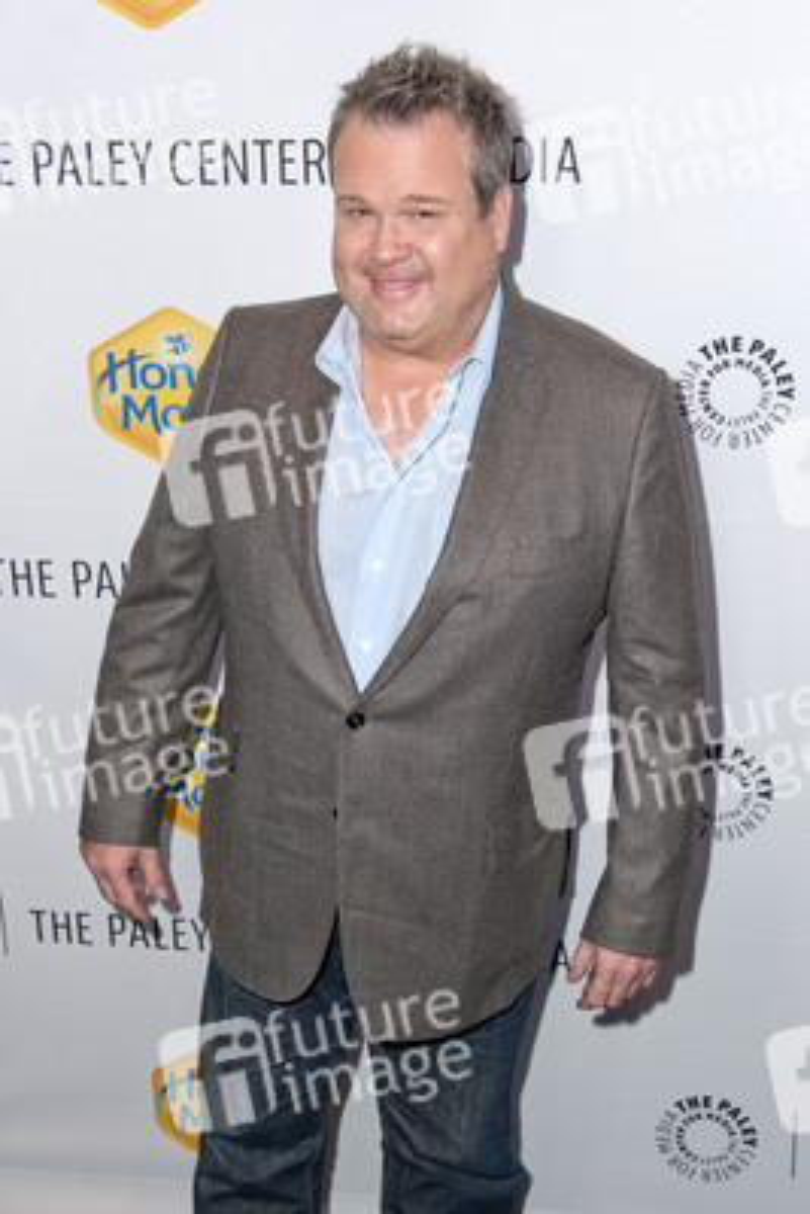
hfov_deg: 35.1
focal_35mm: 38
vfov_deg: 50.7
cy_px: 607
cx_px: 405
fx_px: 1281
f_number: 4.5
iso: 500
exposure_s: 1/400
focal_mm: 38
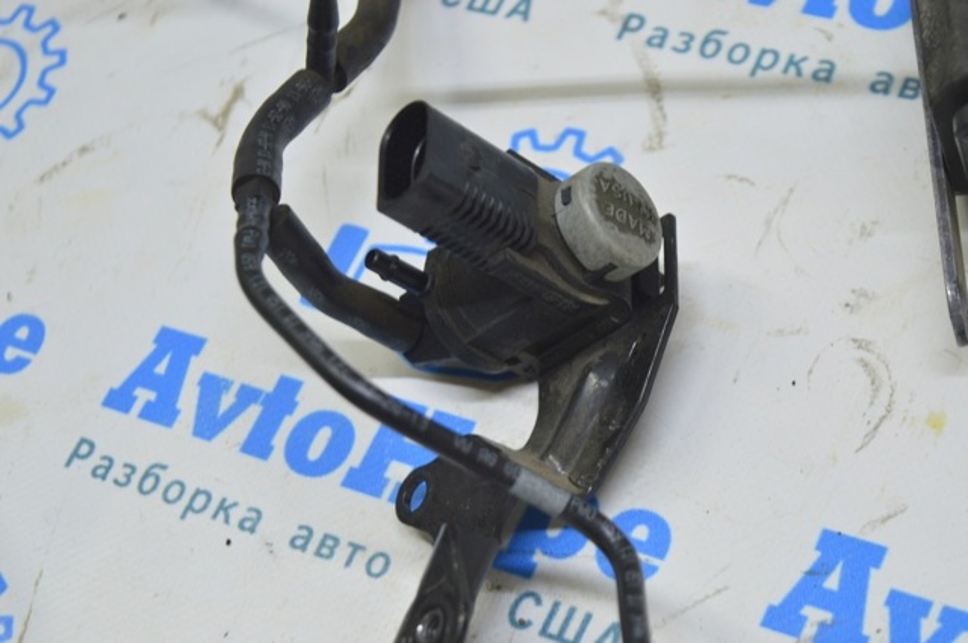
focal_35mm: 82
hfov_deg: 24.6
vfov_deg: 16.5
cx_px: 484
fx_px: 2215
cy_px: 322
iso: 400
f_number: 5.6
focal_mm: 55
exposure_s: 1/20
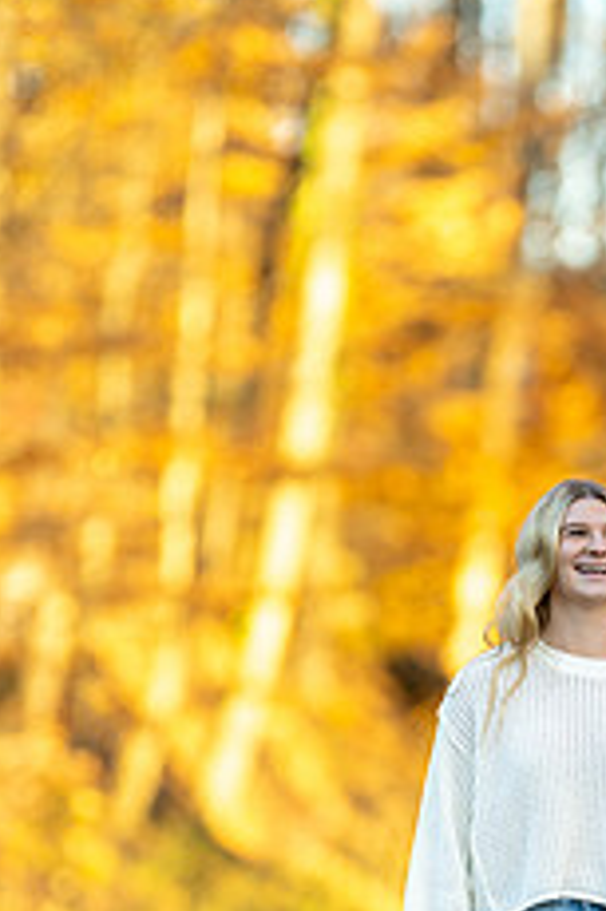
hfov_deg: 5.2
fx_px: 6676
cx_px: 562
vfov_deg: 7.8
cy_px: 832
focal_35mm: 264
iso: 250
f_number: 1.8
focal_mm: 135
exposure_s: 1/500
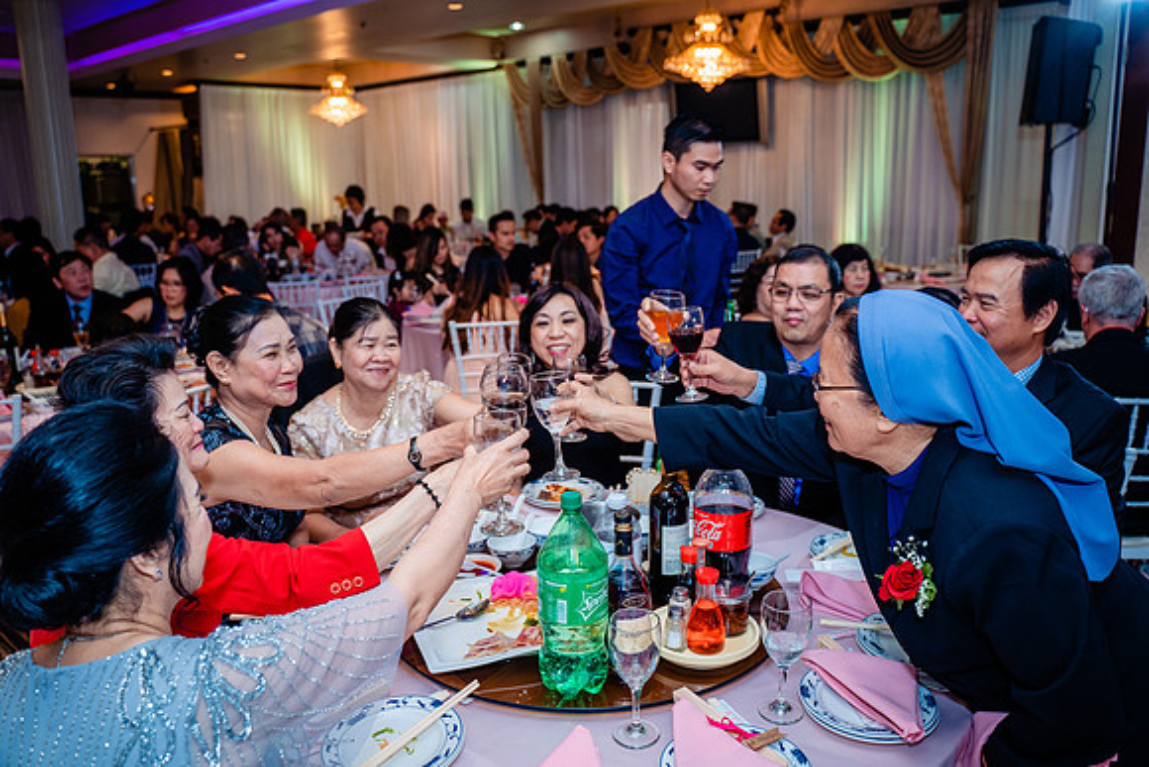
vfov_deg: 46.4
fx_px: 894
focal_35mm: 28
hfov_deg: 65.5
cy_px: 384
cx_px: 574
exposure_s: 1/160
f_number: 3.5
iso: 800
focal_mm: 28
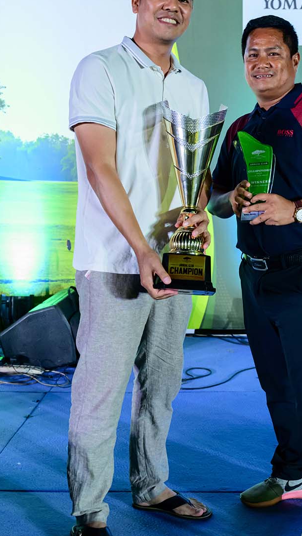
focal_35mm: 50
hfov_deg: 23.8
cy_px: 266
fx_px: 712
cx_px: 203
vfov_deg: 41.3
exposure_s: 1/250
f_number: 4.5
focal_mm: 36
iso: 4000
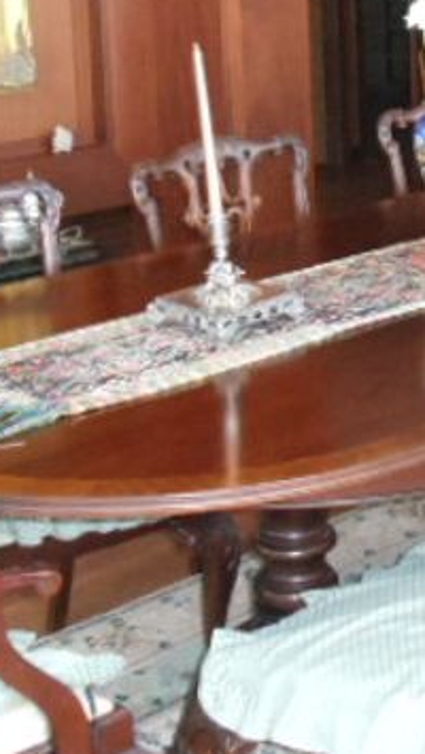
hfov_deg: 11.1
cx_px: 446
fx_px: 2161
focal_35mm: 108
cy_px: 164
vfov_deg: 19.6
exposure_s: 1/30
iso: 800
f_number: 3.5
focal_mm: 6
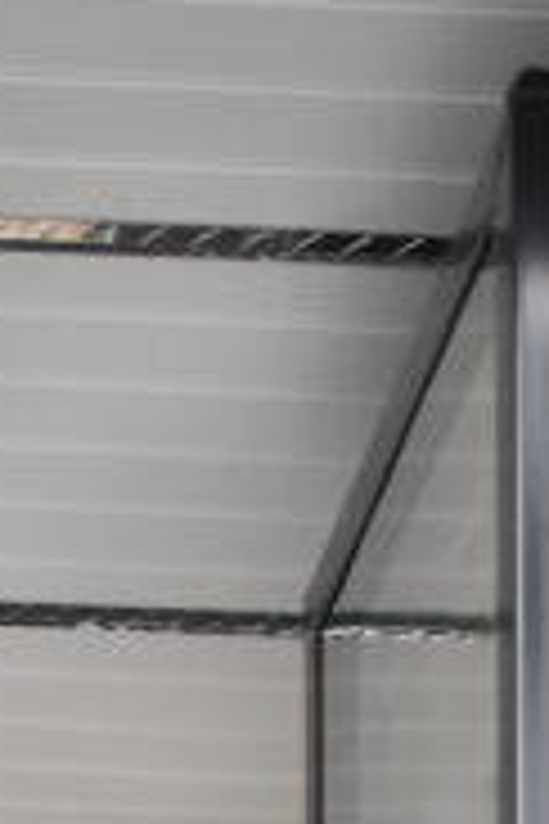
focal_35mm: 150
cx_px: -171
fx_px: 3431
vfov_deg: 11.5
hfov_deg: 9.0
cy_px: 1923
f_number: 3.5
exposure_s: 1/1000
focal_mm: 20
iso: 1600
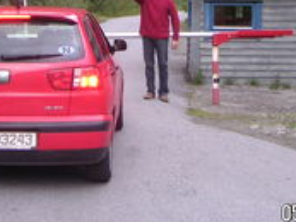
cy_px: 7
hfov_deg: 22.2
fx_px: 753
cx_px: 99
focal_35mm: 88
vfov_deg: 16.5
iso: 50
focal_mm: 6
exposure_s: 1/45
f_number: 2.8
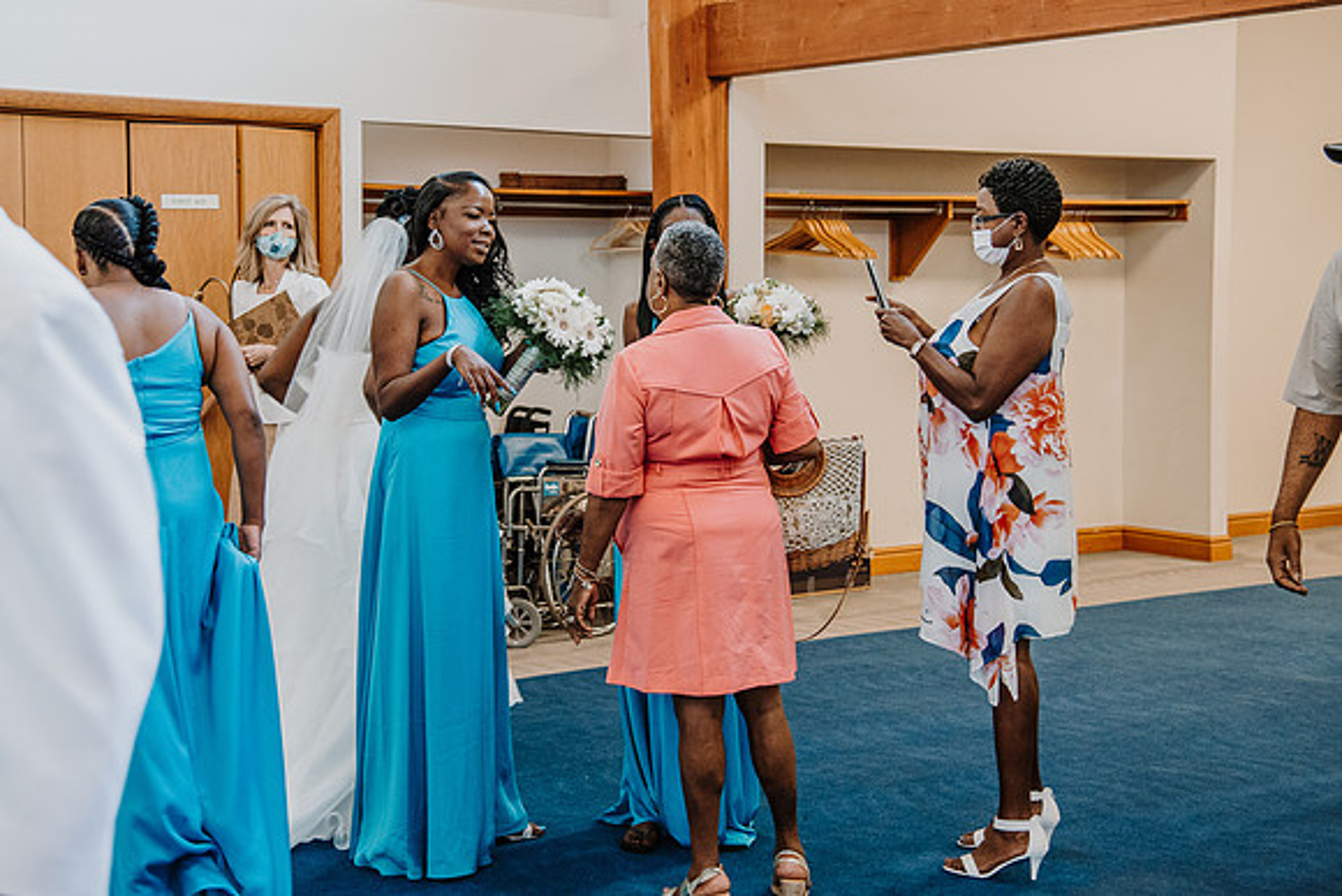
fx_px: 2158
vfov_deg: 23.4
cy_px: 356
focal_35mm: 58
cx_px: 586
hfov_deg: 34.5
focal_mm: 48
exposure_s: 1/60
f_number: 4
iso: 1100
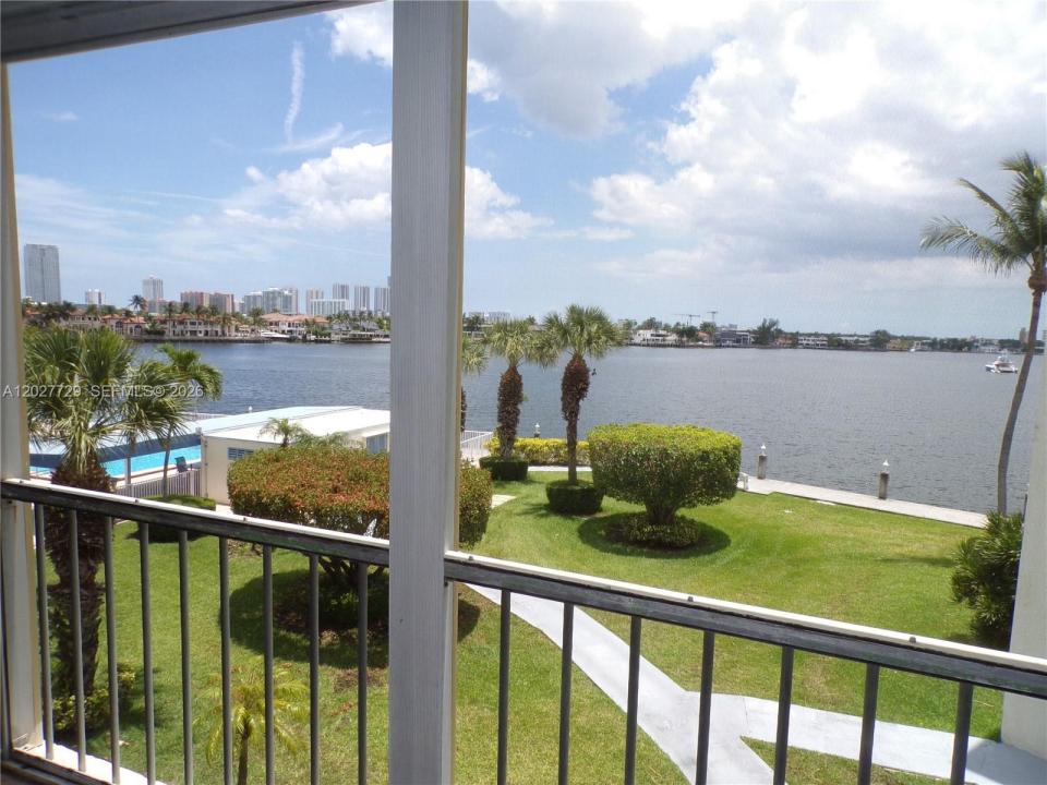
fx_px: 726
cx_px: 524
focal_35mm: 24
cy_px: 392
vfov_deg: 56.8
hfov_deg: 71.6
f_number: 5.8
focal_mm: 4.3
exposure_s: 1/240
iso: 80
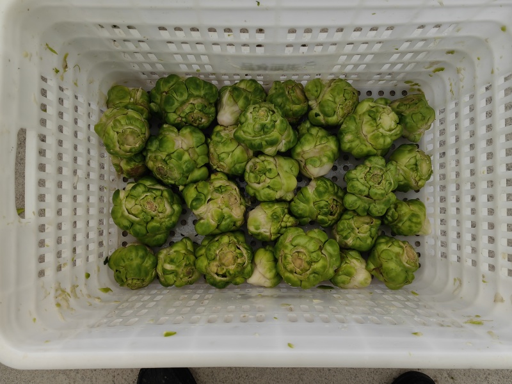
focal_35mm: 27
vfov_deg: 51.4
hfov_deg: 65.3
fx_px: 399
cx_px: 256
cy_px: 192
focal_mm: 5.54
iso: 125
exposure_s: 1/100
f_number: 1.8
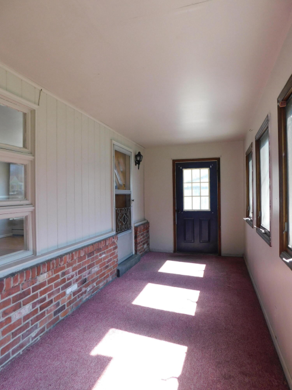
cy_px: 195
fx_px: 259
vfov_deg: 73.9
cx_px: 146
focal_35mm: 23
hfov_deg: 58.9
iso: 125
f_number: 3
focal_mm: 4
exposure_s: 1/80
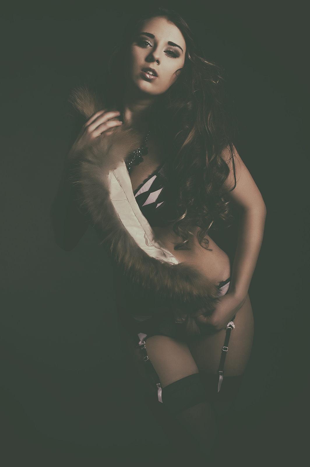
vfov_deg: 27.0
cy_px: 234
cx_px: 155
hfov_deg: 18.2
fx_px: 970
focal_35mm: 75
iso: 200
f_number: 10
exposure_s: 1/500
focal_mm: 50
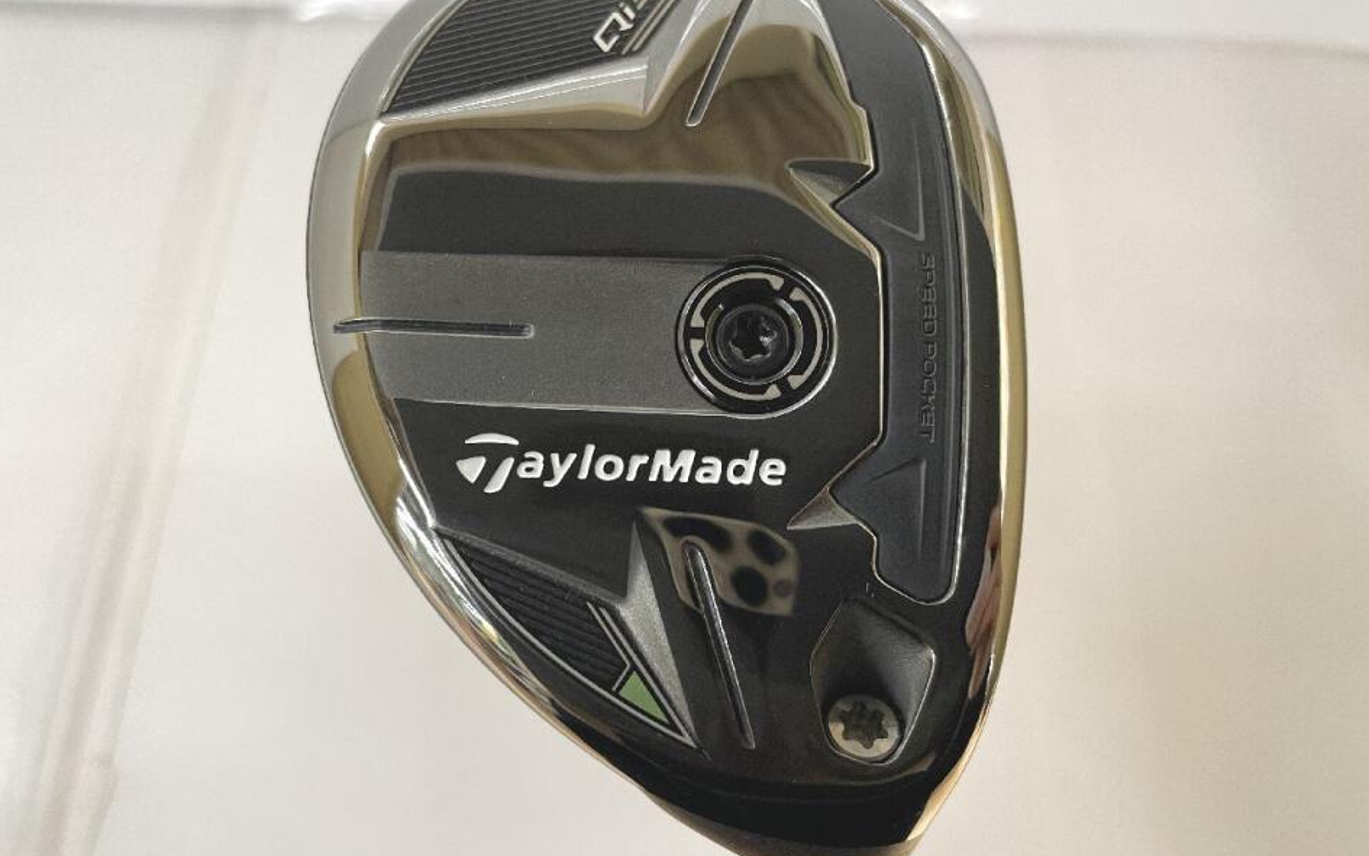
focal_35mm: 28
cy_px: 423
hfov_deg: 66.5
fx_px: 1045
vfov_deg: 44.6
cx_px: 691
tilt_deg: -62.4
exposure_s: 1/60
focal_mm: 4.2
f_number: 1.6
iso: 125
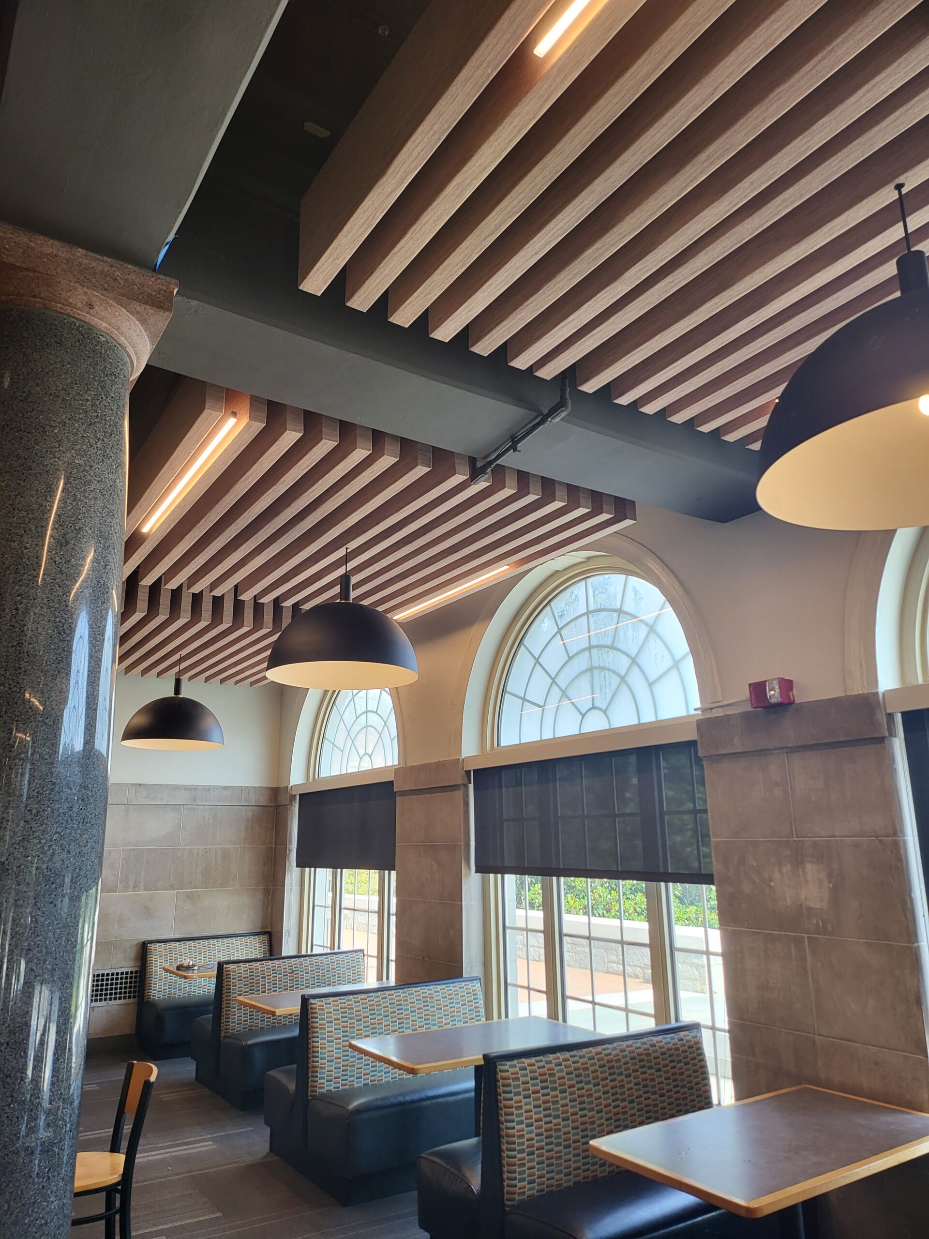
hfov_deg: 56.8
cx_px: 464
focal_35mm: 24
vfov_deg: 71.6
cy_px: 620
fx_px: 859
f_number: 1.8
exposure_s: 1/120
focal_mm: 5
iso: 64
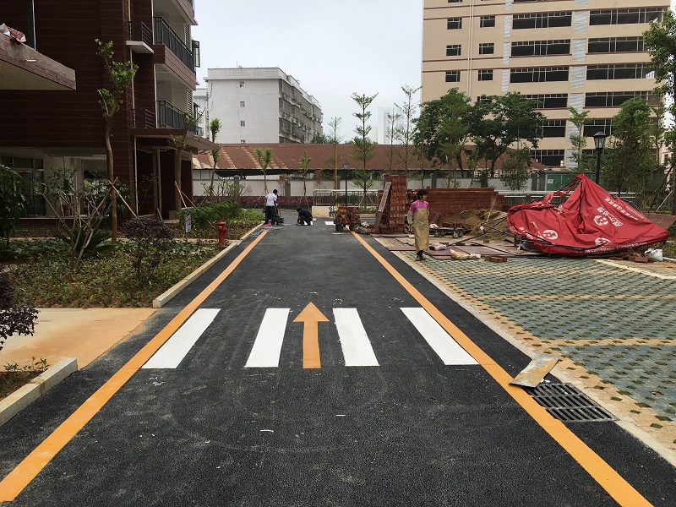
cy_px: 254
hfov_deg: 61.7
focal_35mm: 29
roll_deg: +0.1
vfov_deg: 48.2
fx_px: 566
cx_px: 338
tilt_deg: -6.2
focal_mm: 4.15
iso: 25
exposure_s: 1/754
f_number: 2.2
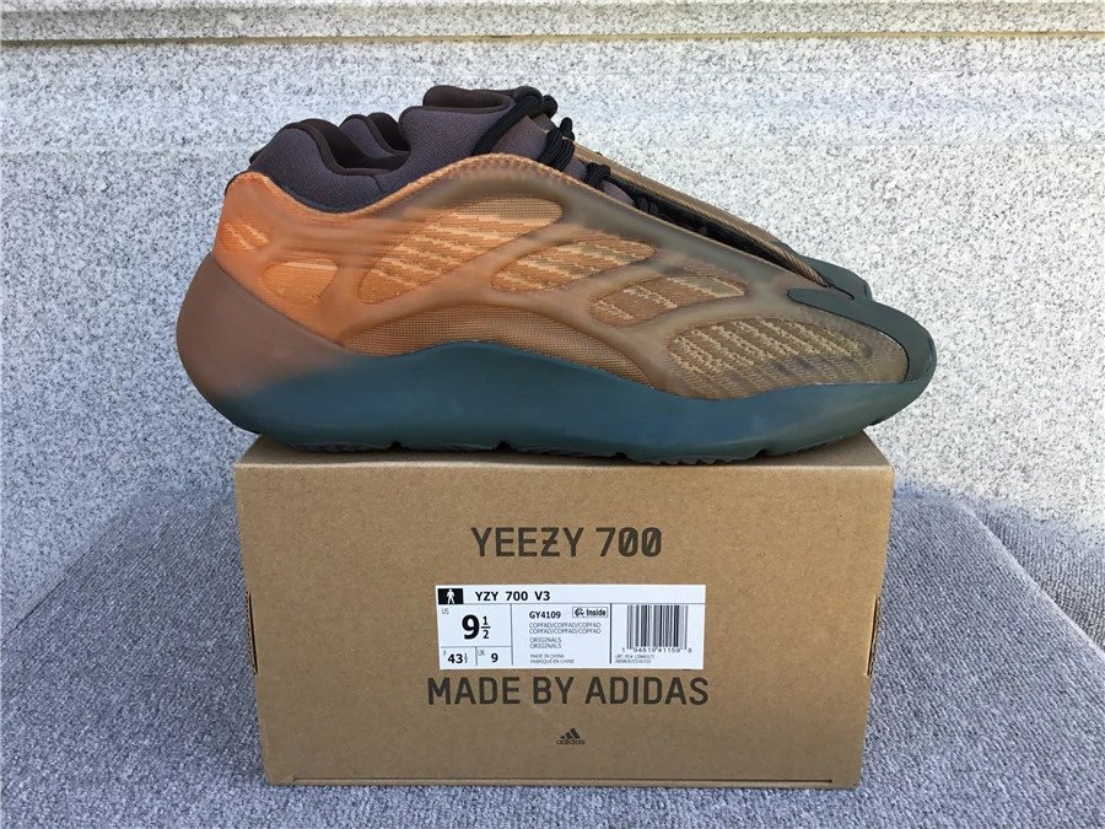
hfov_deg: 58.4
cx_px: 552
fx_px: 990
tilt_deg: -18.4
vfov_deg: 45.4
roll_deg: +1.3
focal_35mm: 31
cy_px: 414
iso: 25
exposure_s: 1/172
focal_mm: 3.3
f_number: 2.4
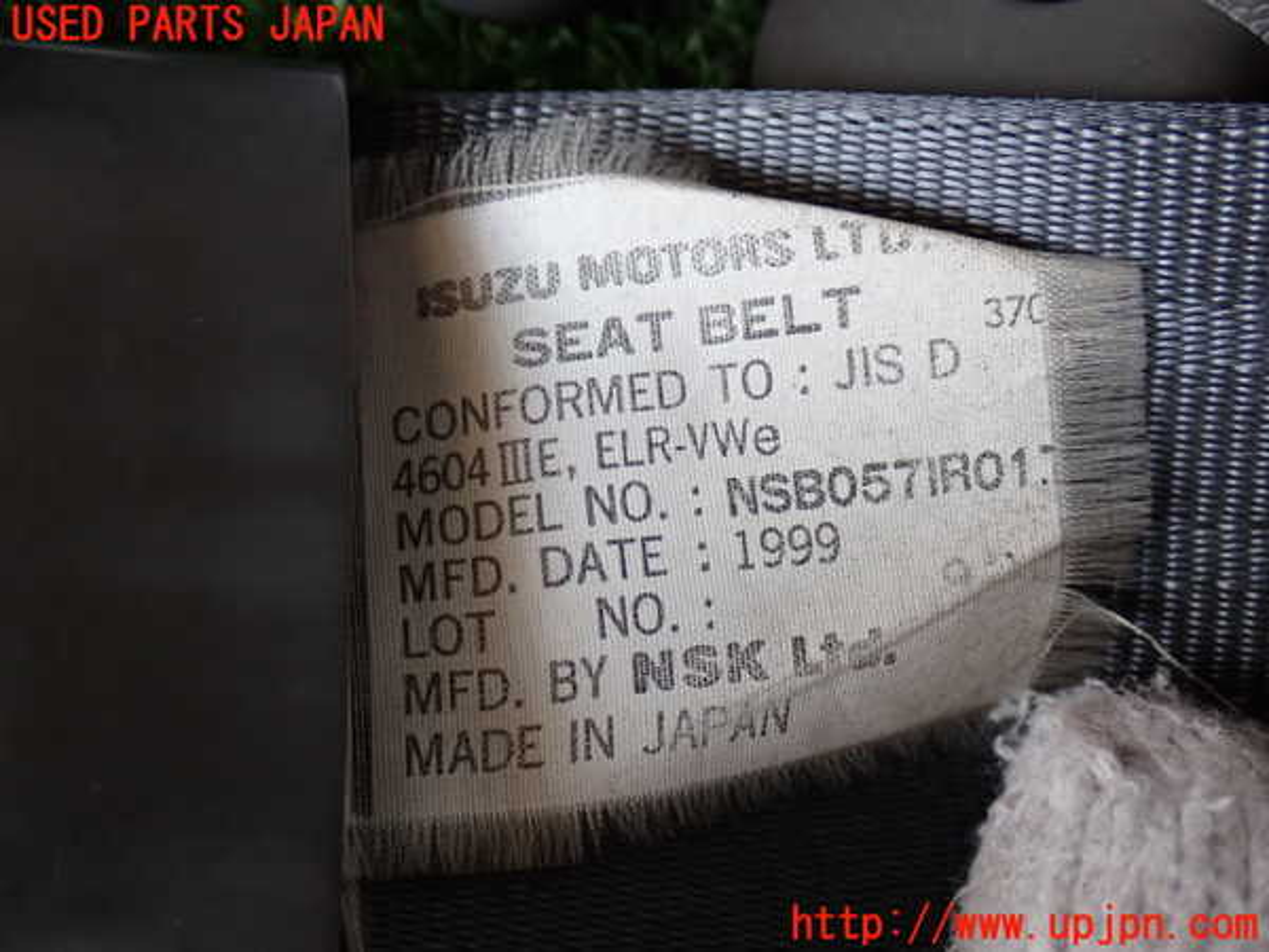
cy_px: 476
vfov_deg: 27.0
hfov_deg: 35.5
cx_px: 634
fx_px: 1980
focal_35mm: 54
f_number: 3.3
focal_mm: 9.65
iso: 250
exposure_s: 1/50
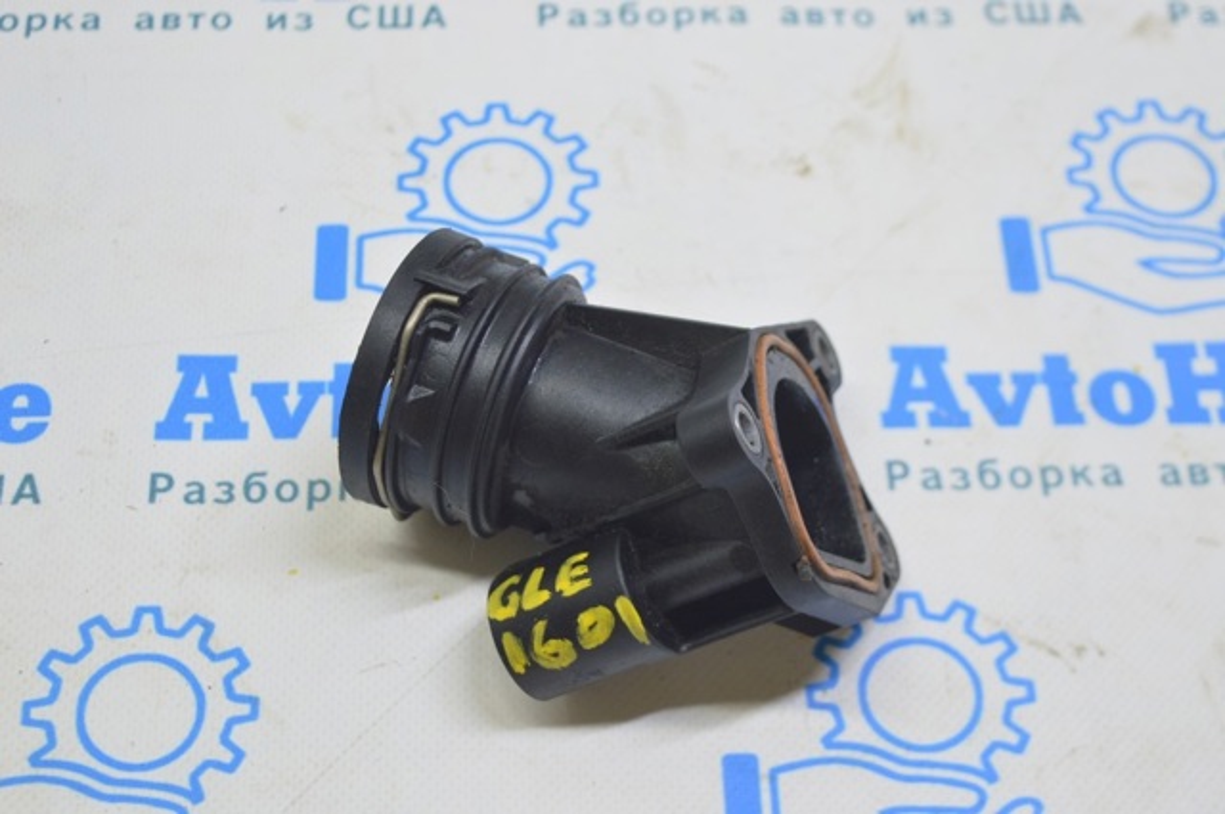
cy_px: 407
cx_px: 612
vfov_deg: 21.5
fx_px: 2141
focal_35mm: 63
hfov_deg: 31.9
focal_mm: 42
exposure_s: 1/20
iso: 400
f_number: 5.6
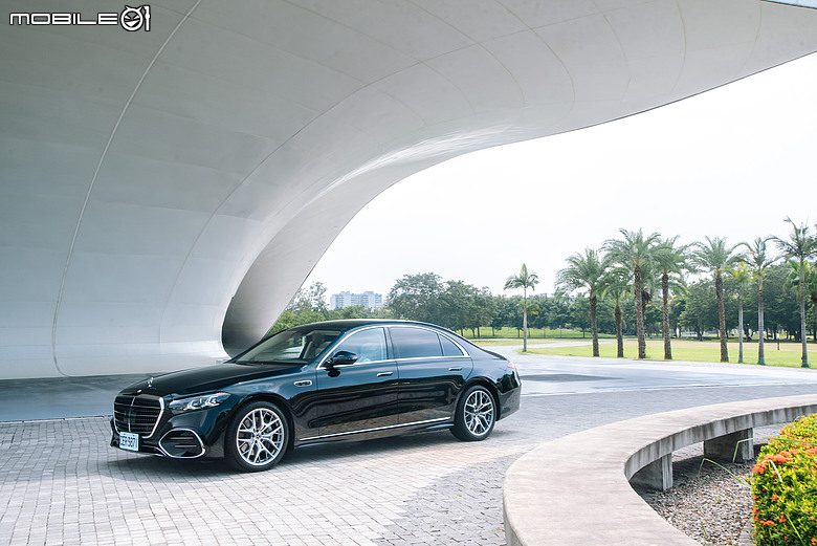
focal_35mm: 38
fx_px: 863
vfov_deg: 35.1
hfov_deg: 50.7
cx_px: 408
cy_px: 273
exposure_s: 1/80
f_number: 5.6
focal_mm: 38
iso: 400
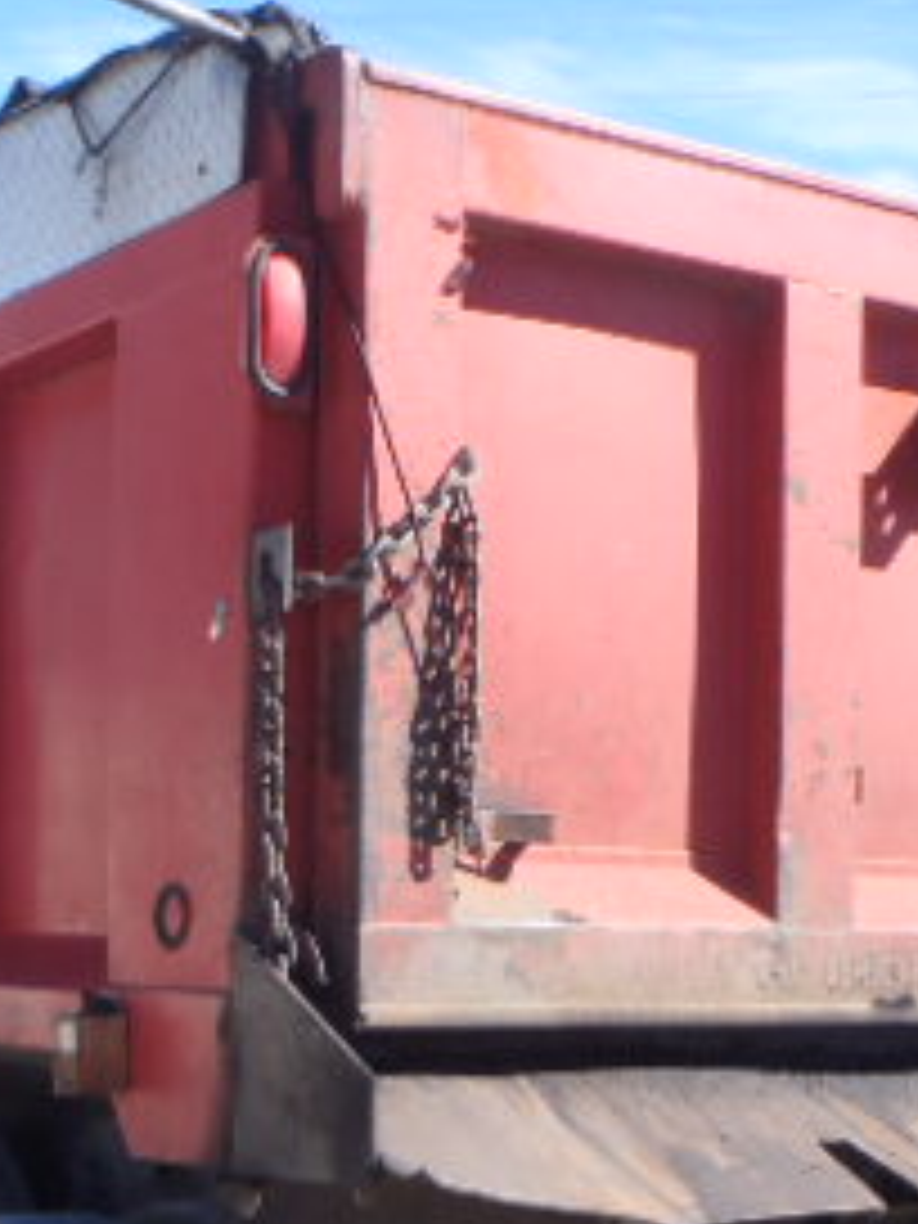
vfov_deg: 28.8
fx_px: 2334
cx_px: 288
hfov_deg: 22.1
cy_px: 972
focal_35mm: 66
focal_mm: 5
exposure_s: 1/250
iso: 80
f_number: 4.5
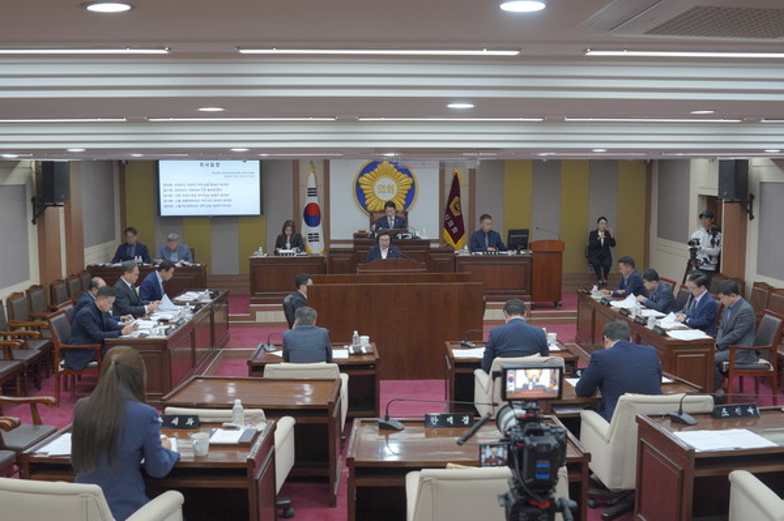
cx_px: 392
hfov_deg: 53.2
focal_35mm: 36
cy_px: 260
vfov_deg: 36.8
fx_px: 783
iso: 1600
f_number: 4
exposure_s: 1/160
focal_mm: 24
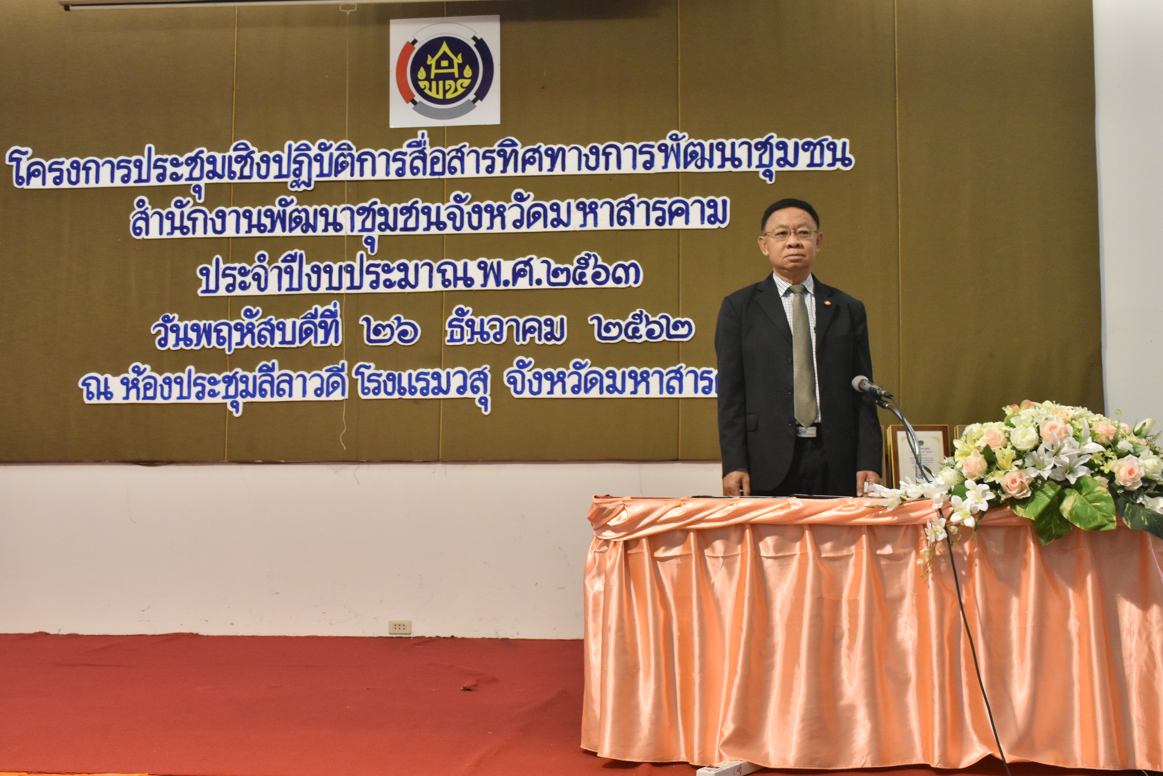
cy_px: 388
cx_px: 582
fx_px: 1308
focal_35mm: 40
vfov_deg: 33.0
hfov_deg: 47.9
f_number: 6.3
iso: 2500
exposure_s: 1/160
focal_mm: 27
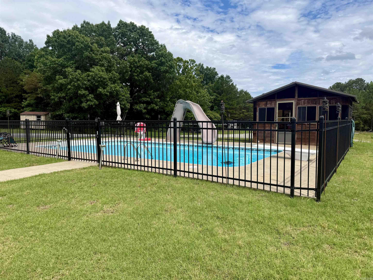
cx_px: 186
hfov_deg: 71.6
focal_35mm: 24
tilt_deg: -4.7
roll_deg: +0.1
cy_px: 140
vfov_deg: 56.8
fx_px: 259
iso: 80
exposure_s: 1/4975
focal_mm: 6.76
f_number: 1.78
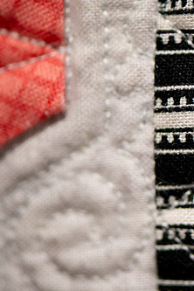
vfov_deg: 11.1
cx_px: 238
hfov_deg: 7.4
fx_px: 1495
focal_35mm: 185
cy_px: 139
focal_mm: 105
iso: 2500
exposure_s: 1/200
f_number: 3.8
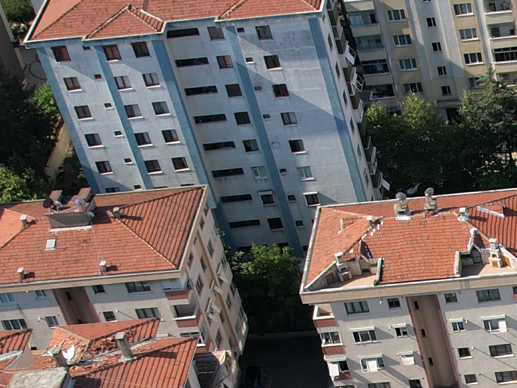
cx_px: 843
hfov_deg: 15.7
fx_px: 1673
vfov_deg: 12.8
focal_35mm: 112
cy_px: 493
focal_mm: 8.38
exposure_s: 1/180
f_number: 2.8
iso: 100
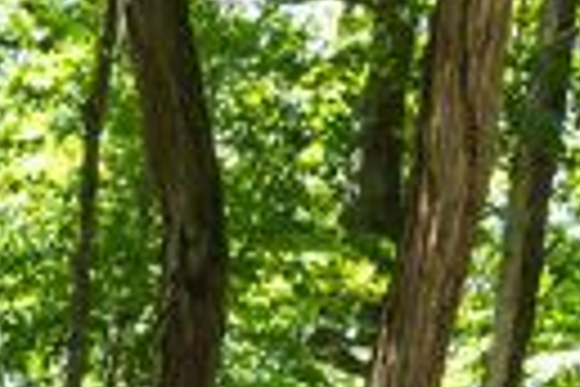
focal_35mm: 119
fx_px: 1917
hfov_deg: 15.7
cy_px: 929
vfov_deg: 10.1
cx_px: -324
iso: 640
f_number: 4.5
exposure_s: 1/500
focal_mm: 24
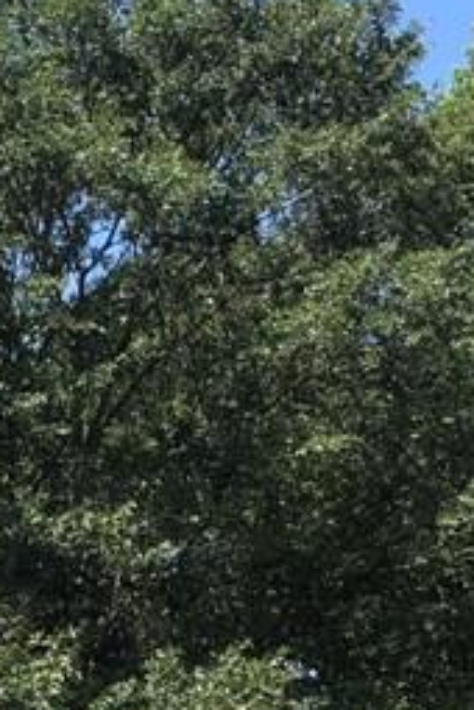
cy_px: 924
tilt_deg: +4.6
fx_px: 2311
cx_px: -616
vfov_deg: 16.5
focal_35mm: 117
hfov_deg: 10.3
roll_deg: -1.0
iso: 20
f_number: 1.8
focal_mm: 3.99
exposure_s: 1/979
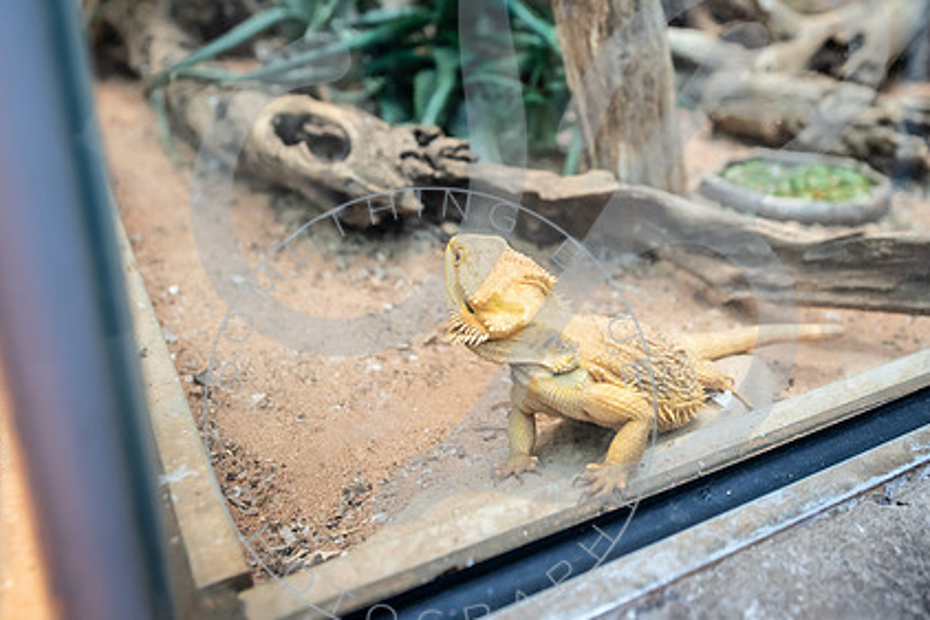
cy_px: 228
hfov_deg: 57.0
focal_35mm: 33
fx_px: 852
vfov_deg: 39.6
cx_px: 540
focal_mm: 24
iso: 1000
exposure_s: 1/250
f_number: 2.8
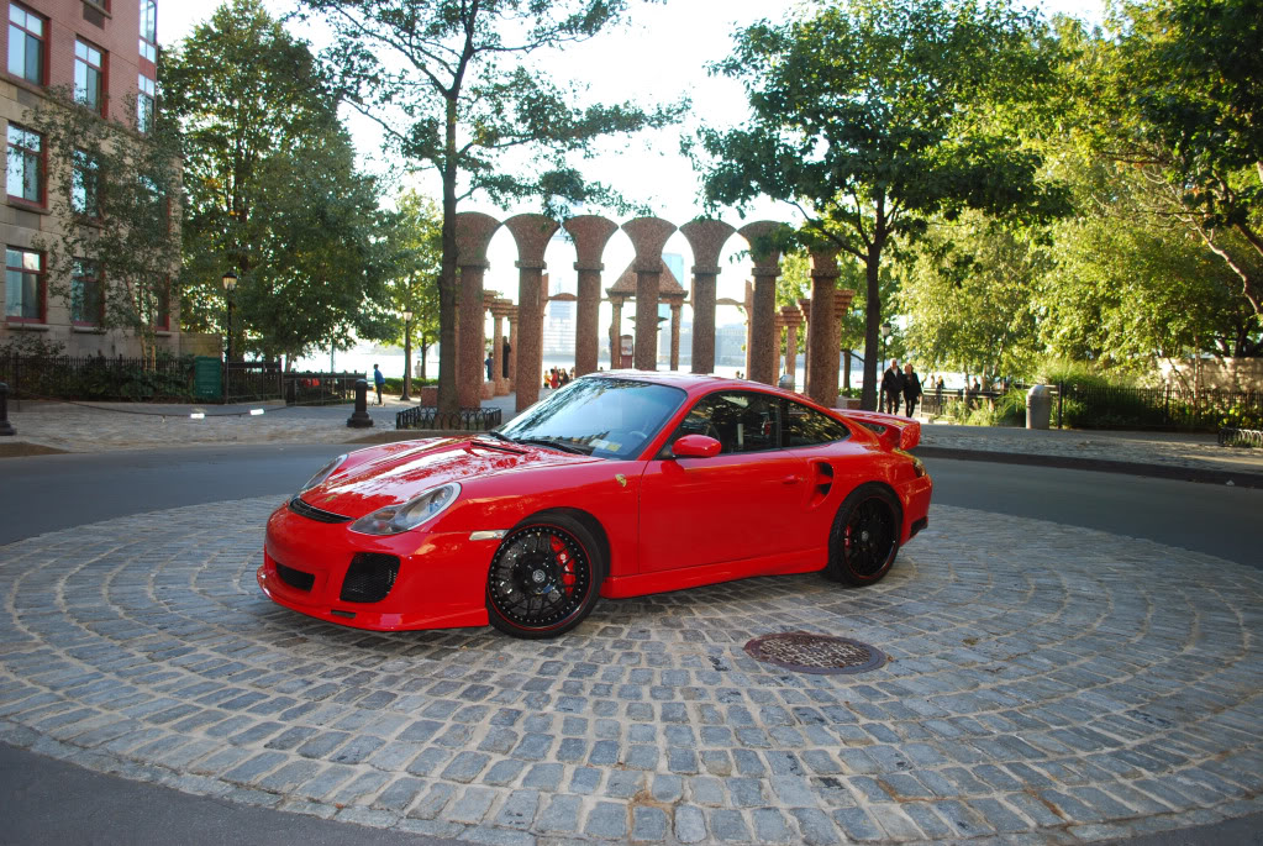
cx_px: 632
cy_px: 423
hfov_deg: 61.9
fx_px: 1054
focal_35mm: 30
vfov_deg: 43.7
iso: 180
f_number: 3.8
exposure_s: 1/125
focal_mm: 20
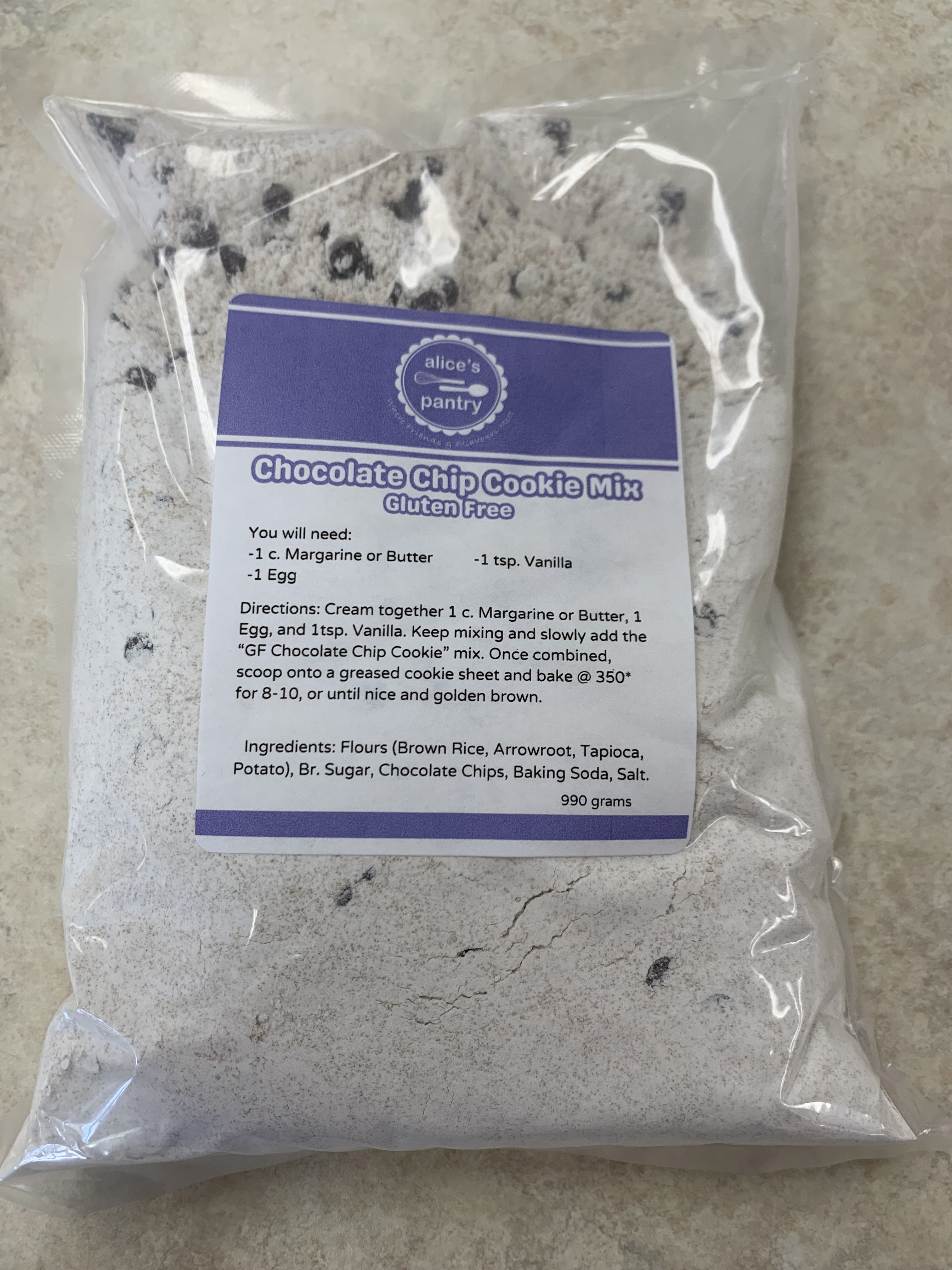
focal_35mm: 26
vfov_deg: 67.3
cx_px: 476
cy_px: 635
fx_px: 953
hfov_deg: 53.1
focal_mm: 4.25
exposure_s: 1/120
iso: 64
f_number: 1.8
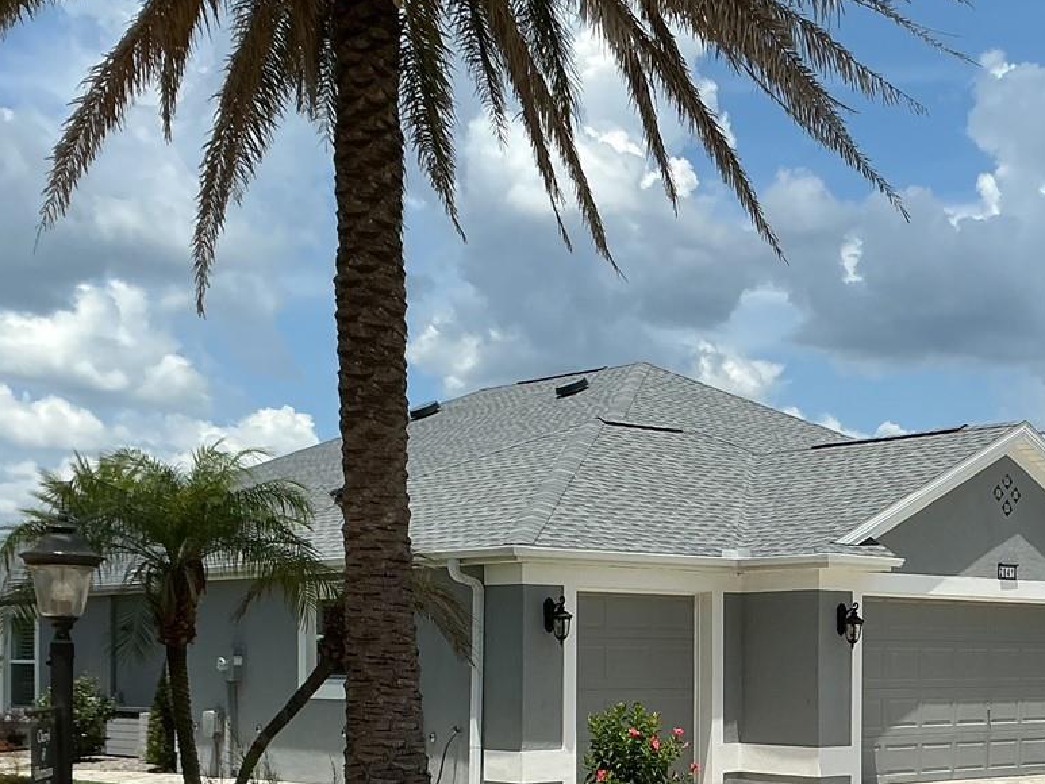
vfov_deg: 23.8
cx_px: 879
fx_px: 1812
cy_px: 688
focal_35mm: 60
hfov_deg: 31.1
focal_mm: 3
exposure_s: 1/3788
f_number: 1.8
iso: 25
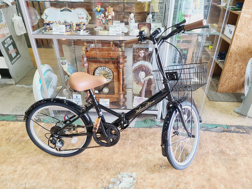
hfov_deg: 67.3
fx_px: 189
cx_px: 126
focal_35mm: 26
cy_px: 94
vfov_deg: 53.1
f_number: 1.8
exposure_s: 1/50
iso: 80
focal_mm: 5.4
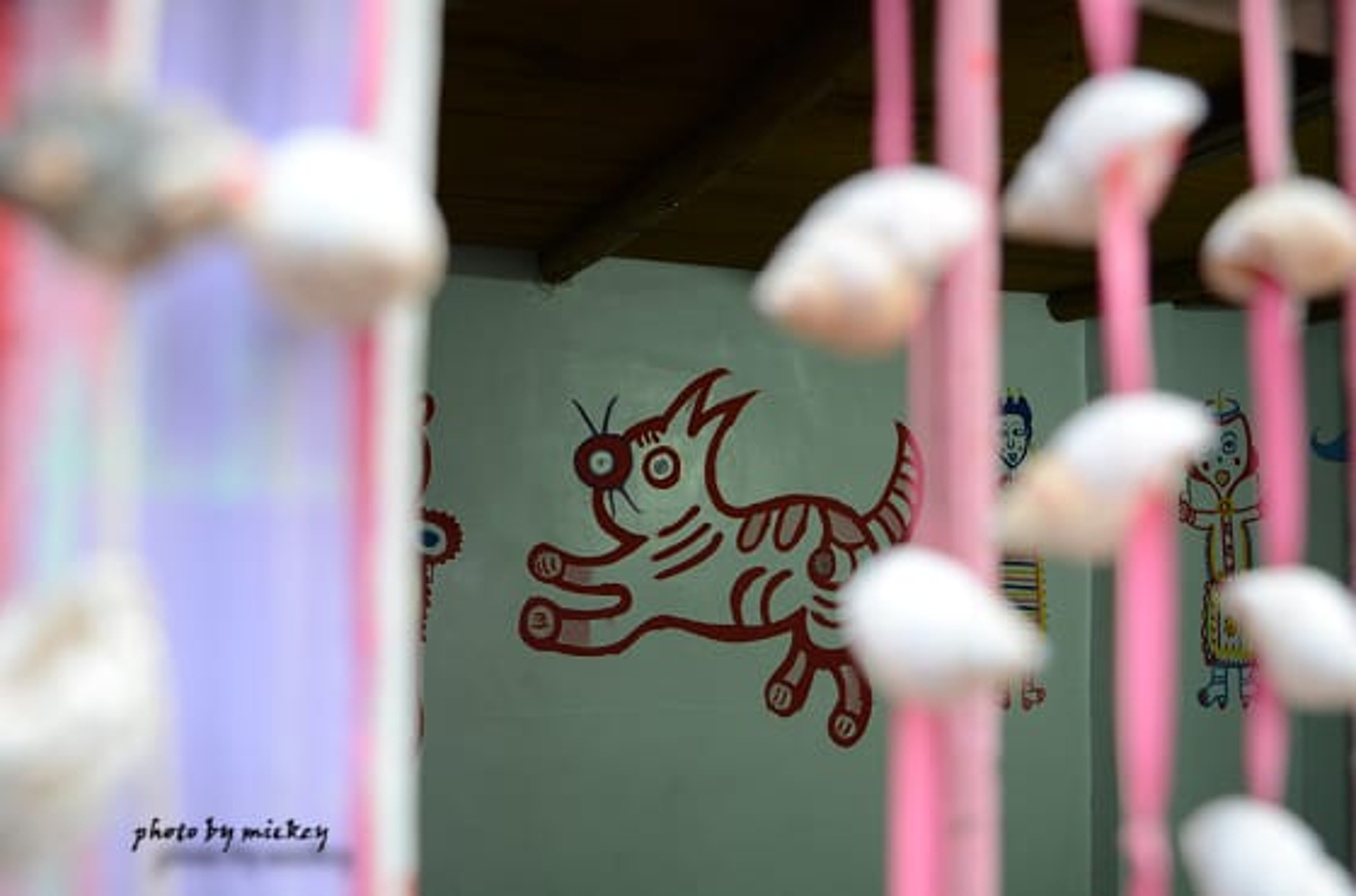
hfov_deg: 59.6
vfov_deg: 41.5
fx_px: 1183
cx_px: 678
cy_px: 448
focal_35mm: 32
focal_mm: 21
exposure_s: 1/30
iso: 400
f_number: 3.5
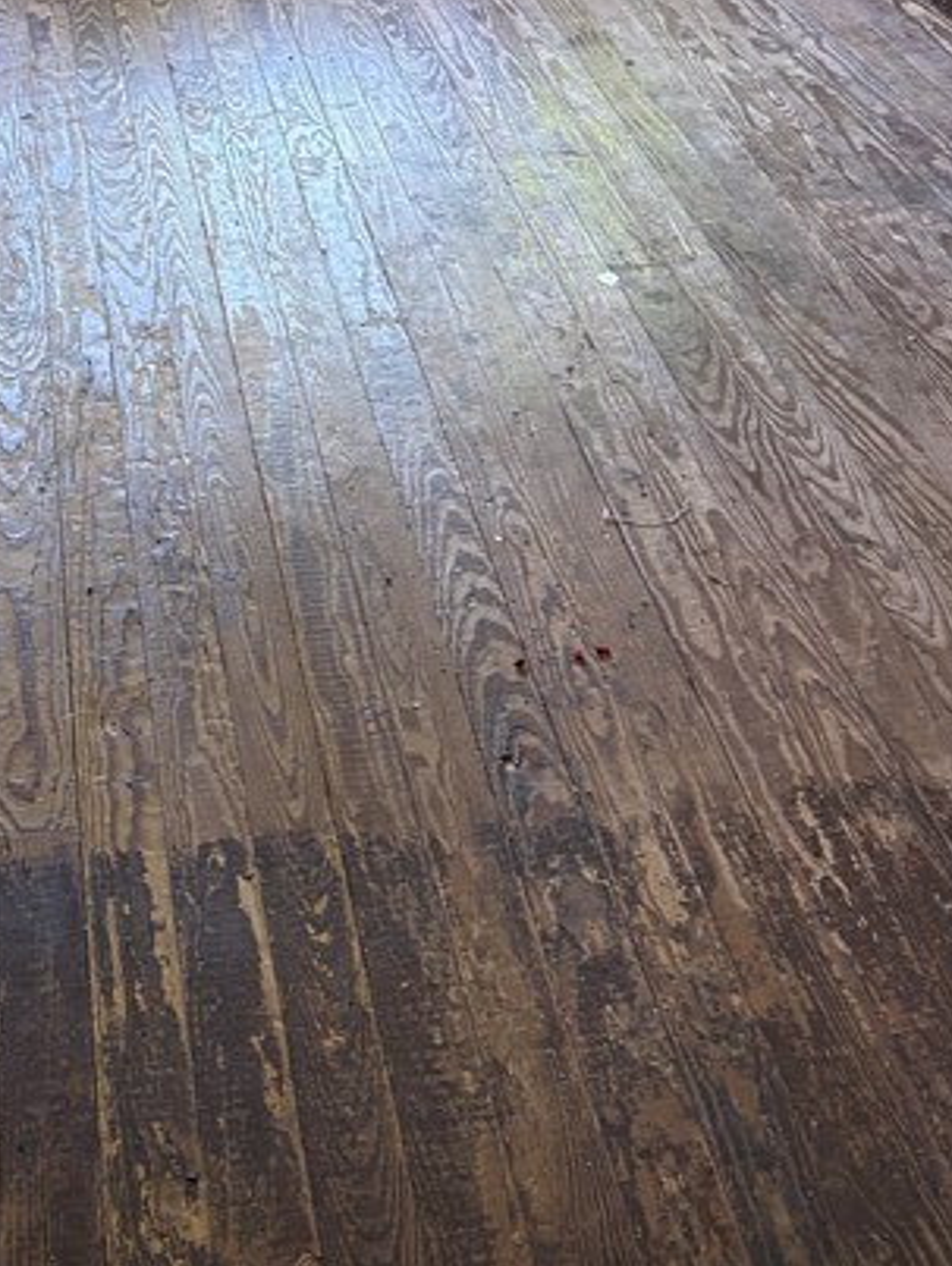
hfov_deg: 22.2
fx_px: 2416
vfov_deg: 26.6
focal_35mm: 66
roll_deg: +0.9
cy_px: -185
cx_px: 364
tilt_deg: -12.8
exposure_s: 1/60
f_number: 1.6
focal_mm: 5.96
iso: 125
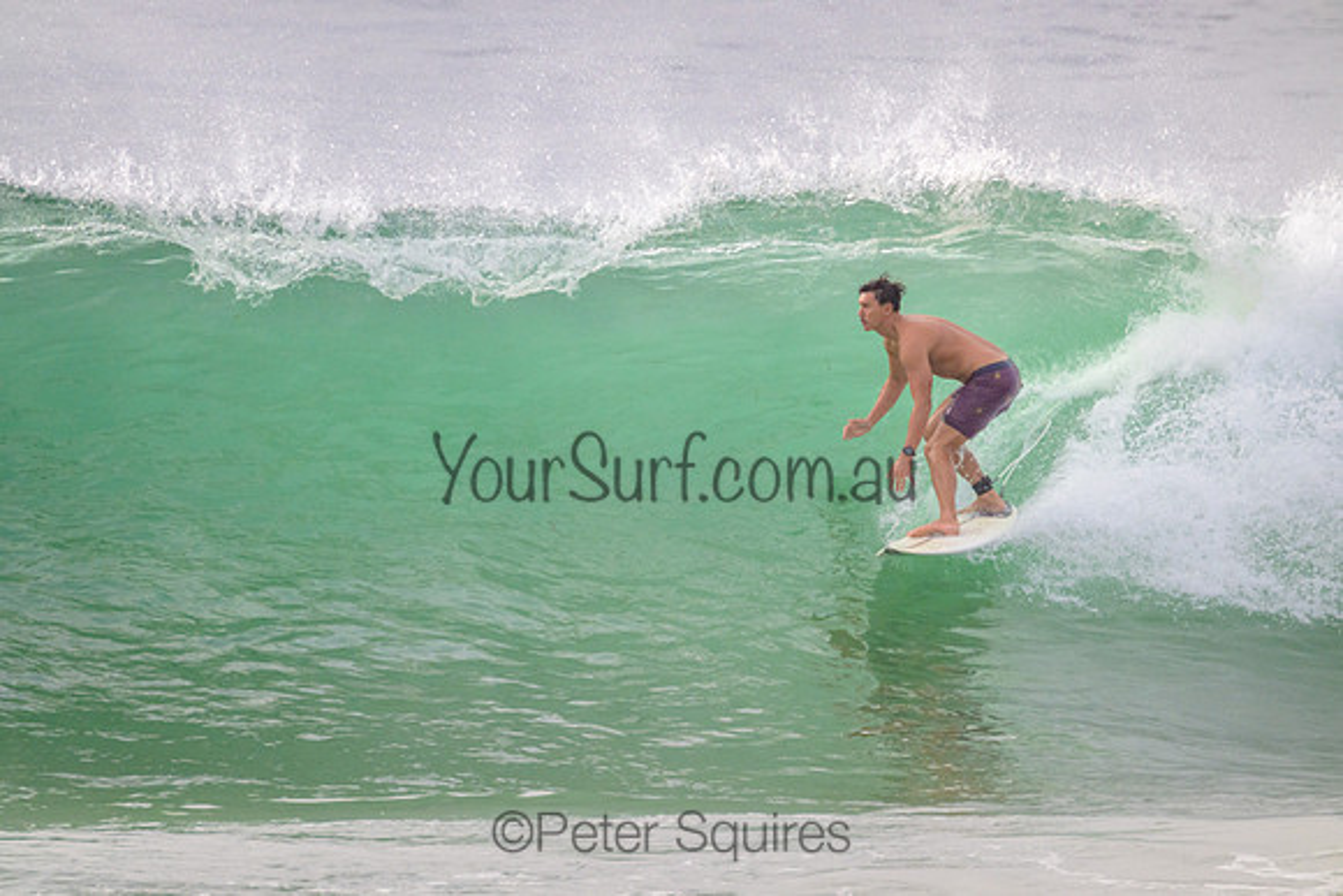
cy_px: 448
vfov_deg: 1.7
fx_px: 29850
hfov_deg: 2.6
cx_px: 672
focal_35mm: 800
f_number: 11
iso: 1250
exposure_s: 1/2000
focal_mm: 800
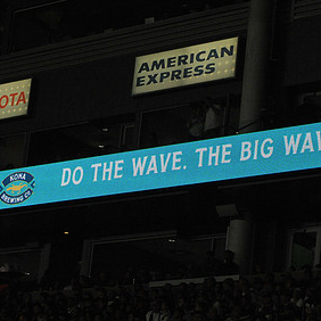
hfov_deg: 11.6
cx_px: 127
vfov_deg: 11.6
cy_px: 181
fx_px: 1574
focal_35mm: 150
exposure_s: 1/640
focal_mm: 86
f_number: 13
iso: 3200
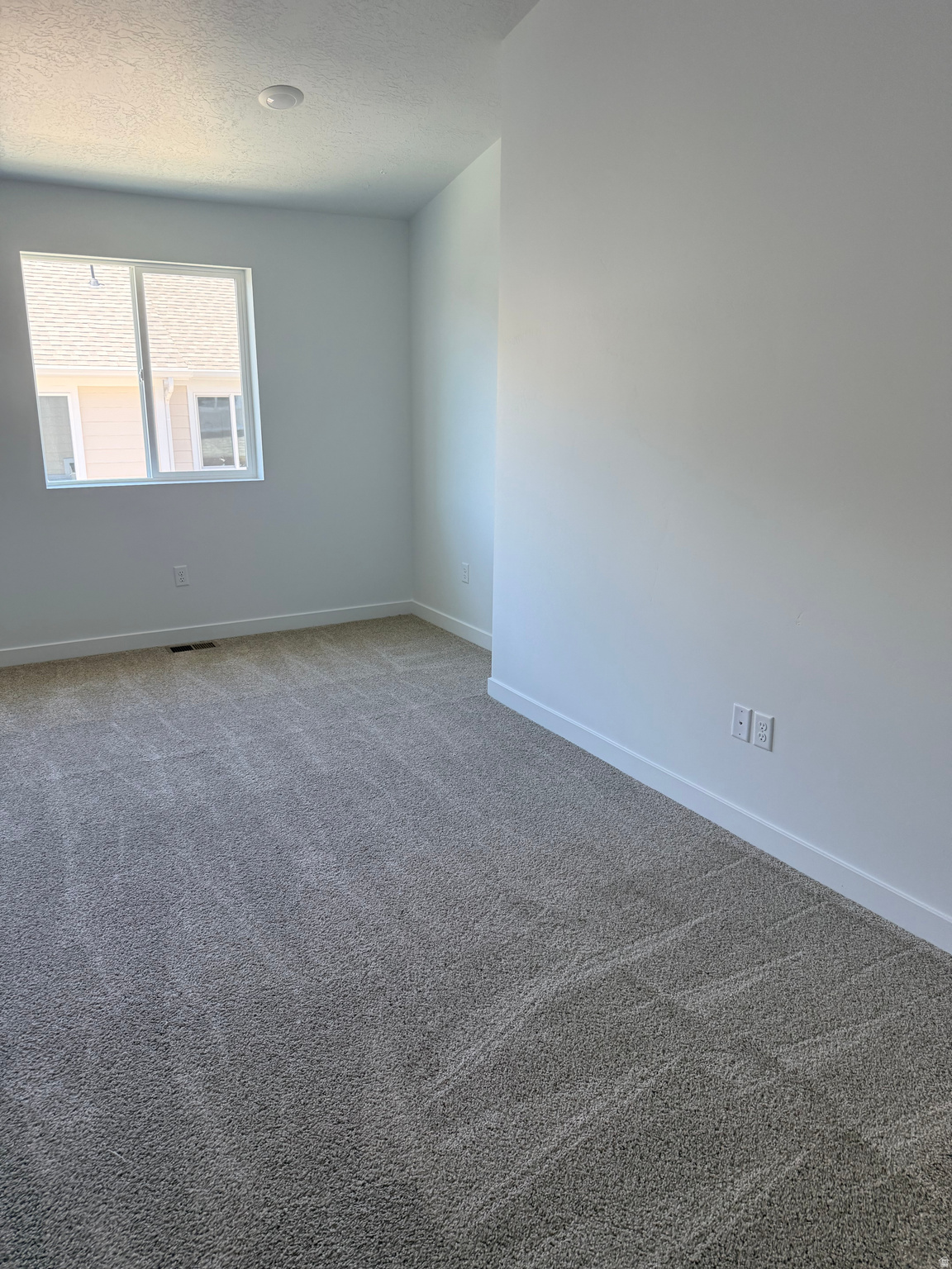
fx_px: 880
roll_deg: -2.8
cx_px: 476
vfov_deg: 71.6
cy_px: 634
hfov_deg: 56.8
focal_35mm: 24
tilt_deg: -12.6
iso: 160
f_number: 1.78
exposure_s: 1/240
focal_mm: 6.76
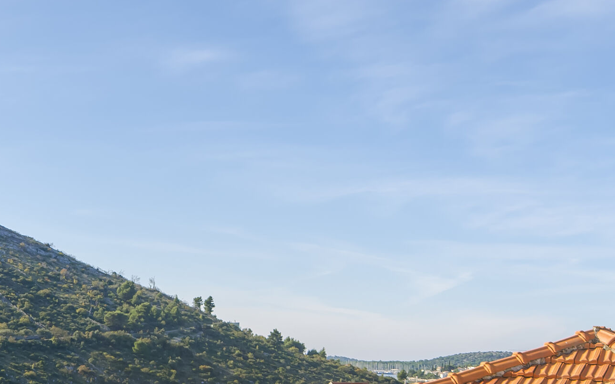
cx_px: 126
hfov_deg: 30.4
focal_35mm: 66
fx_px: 1106
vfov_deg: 19.4
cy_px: 340
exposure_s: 1/200
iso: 100
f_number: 8
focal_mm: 20
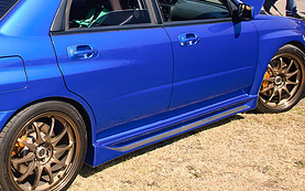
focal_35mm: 64
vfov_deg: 20.2
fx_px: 532
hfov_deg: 31.0
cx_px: 51
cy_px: 57
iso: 200
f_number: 5.6
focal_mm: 20
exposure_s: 1/125
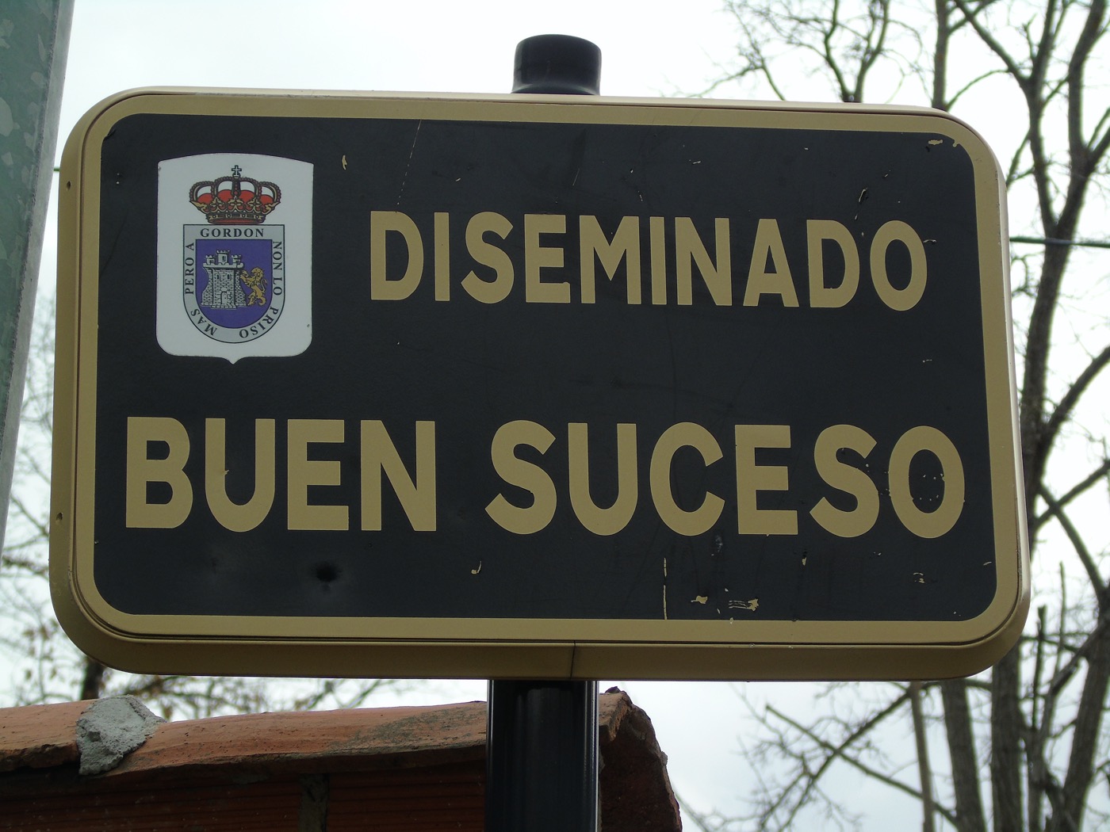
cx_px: 555
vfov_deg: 13.7
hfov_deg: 18.2
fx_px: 3463
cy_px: 416
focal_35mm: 108
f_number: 4.4
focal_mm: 19
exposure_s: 1/320
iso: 80
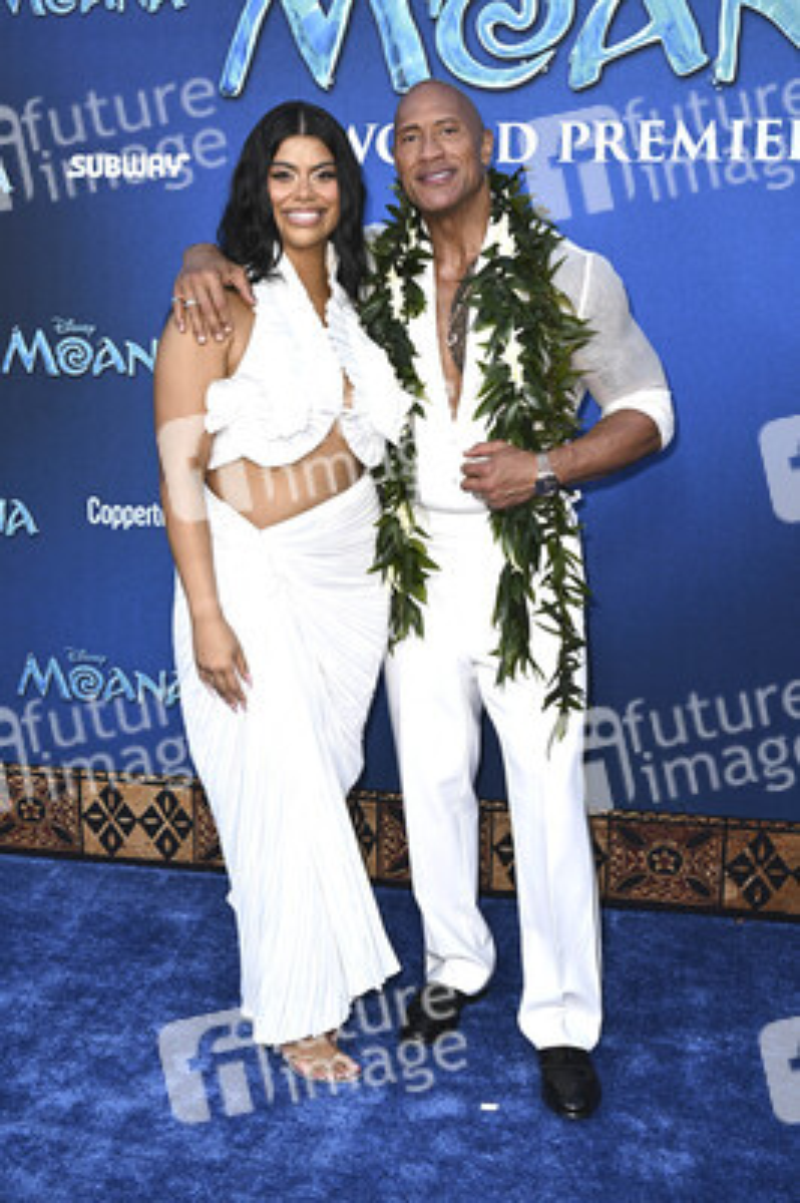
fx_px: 1436
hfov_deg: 31.1
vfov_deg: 45.5
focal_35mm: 43
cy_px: 602
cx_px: 400
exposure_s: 1/250
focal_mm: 43
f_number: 6.3
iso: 1000
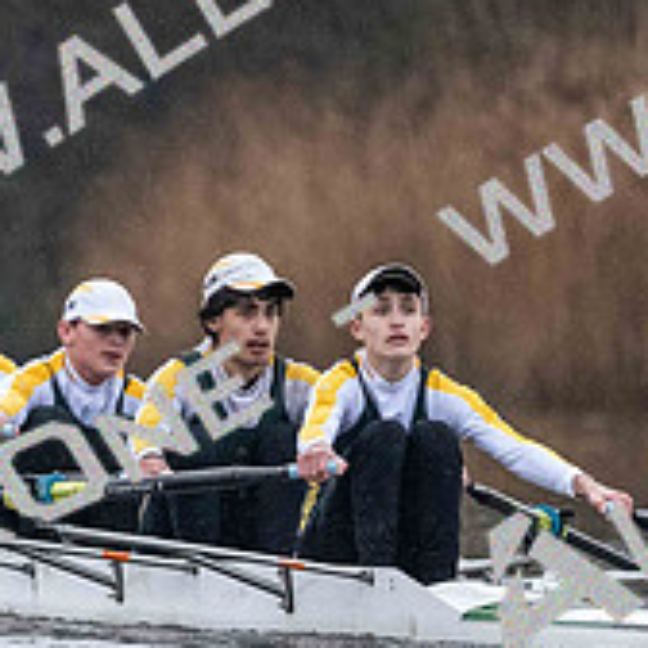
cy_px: 330
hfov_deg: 1.5
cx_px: 158
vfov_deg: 1.5
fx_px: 24928
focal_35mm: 1177
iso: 9000
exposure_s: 1/1600
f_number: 4.5
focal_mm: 400
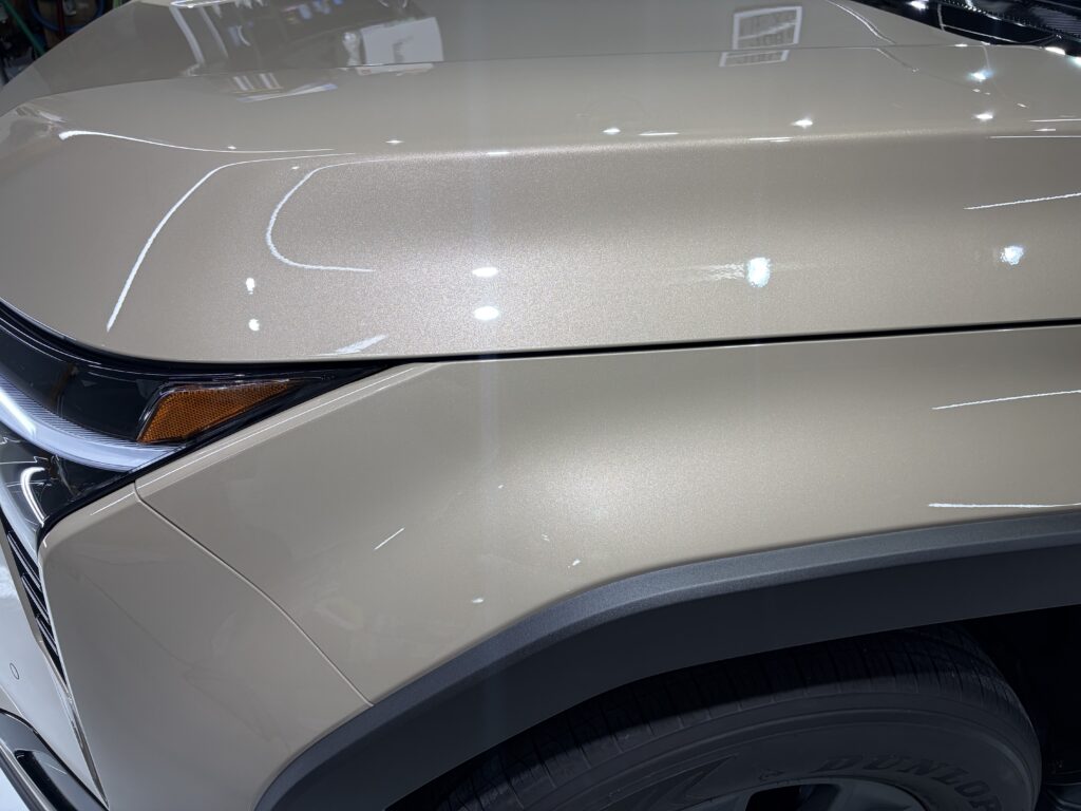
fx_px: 812
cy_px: 406
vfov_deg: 53.1
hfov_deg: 67.3
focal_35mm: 26
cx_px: 540
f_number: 1.6
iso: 40
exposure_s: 1/120
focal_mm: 5.96
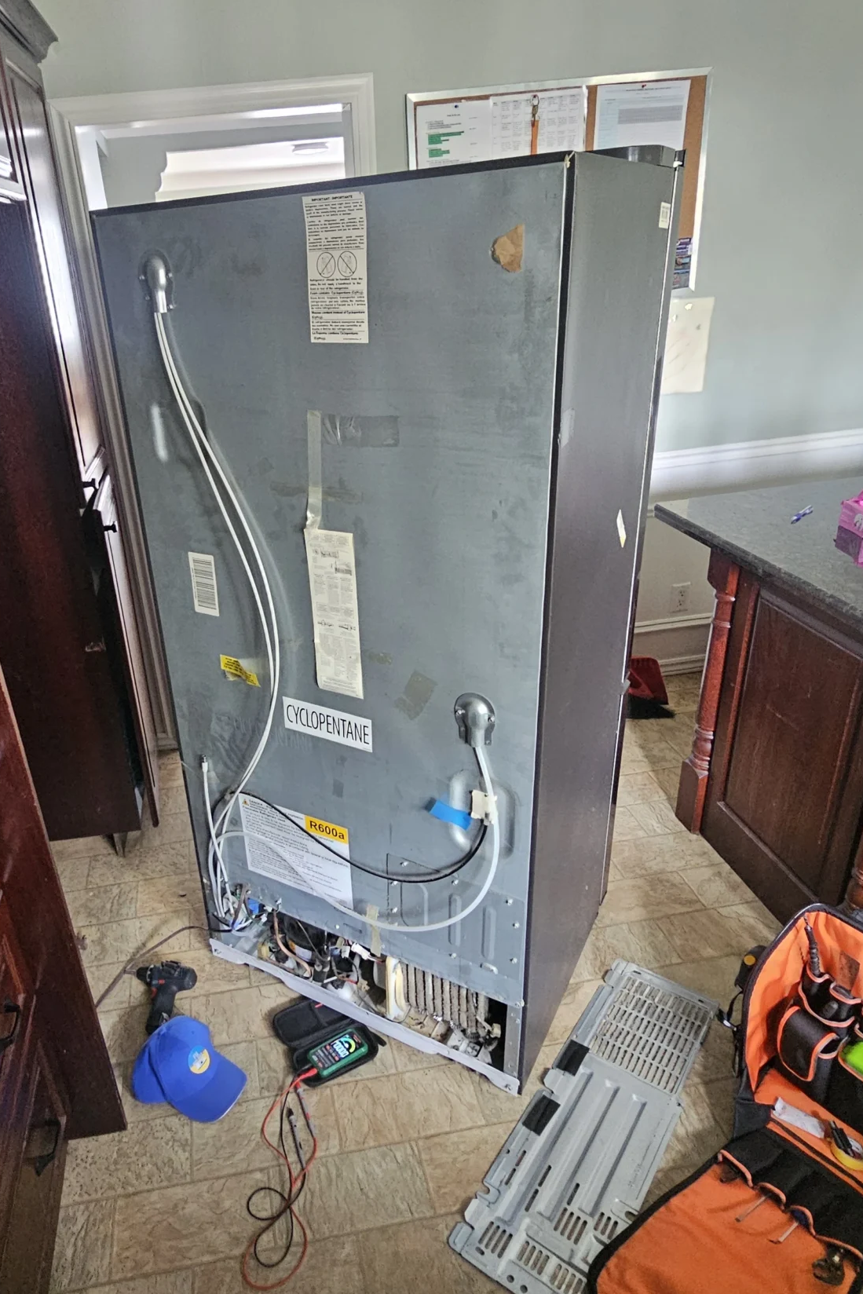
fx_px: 755
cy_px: 634
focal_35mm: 21
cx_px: 315
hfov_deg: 58.6
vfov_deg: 81.2
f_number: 2.2
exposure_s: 1/24
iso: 640
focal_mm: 2.2
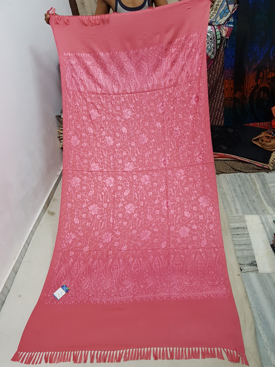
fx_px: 275
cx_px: 138
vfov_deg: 67.3
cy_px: 184
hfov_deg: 53.1
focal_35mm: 26
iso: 160
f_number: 1.7
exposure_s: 1/25
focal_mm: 4.2
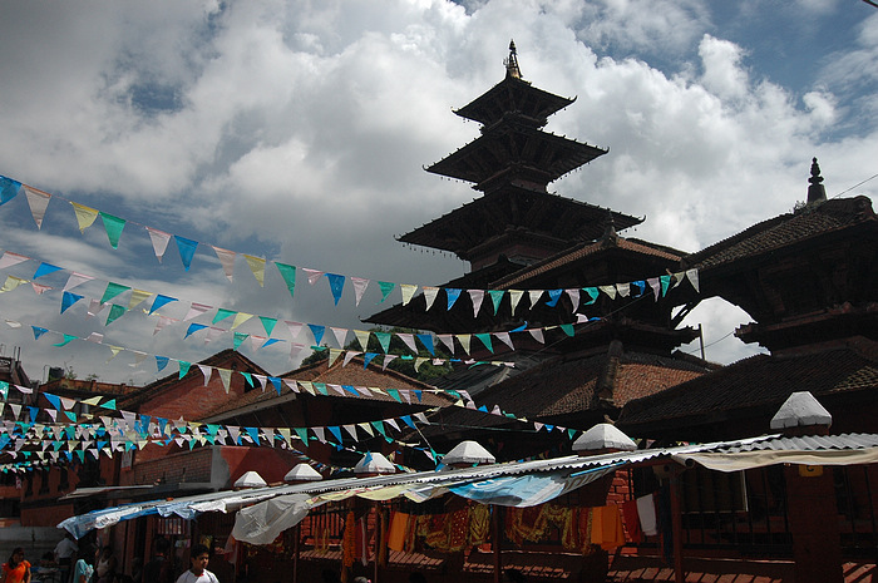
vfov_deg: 36.8
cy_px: 292
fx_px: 877
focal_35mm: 36
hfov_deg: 53.2
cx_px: 439
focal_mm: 24
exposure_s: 1/1600
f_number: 4.5
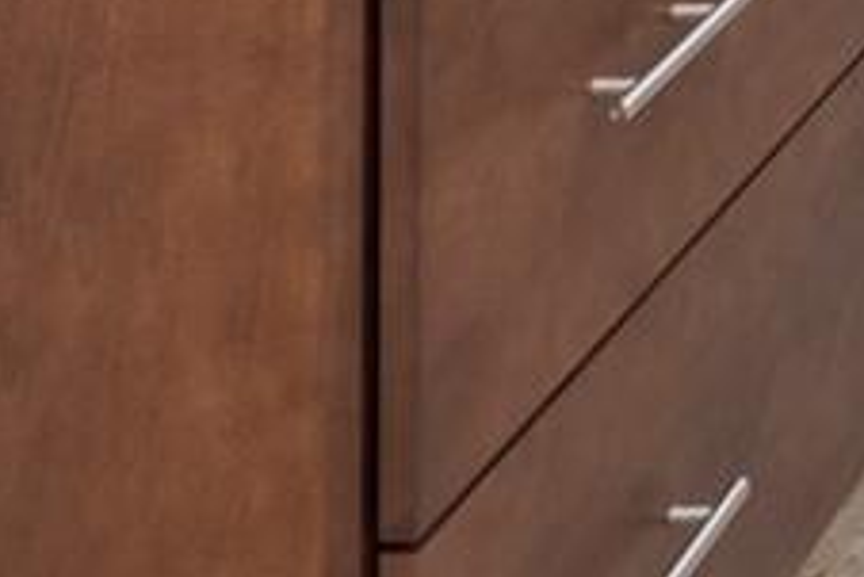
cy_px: -1230
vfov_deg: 9.6
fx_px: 2546
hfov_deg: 15.0
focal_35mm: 106
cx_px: 1816
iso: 320
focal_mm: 10
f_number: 7.1
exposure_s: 1/5
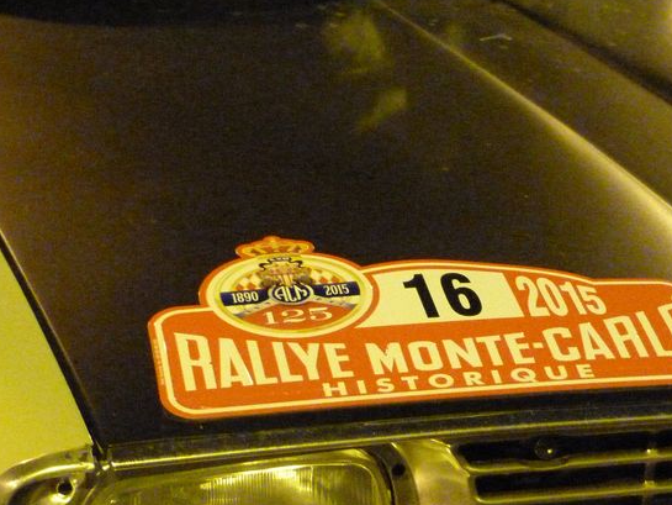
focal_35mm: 94
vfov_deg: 15.7
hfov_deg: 20.8
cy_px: 330
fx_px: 1825
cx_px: 430
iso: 1000
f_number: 3.2
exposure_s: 1/8
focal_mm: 9
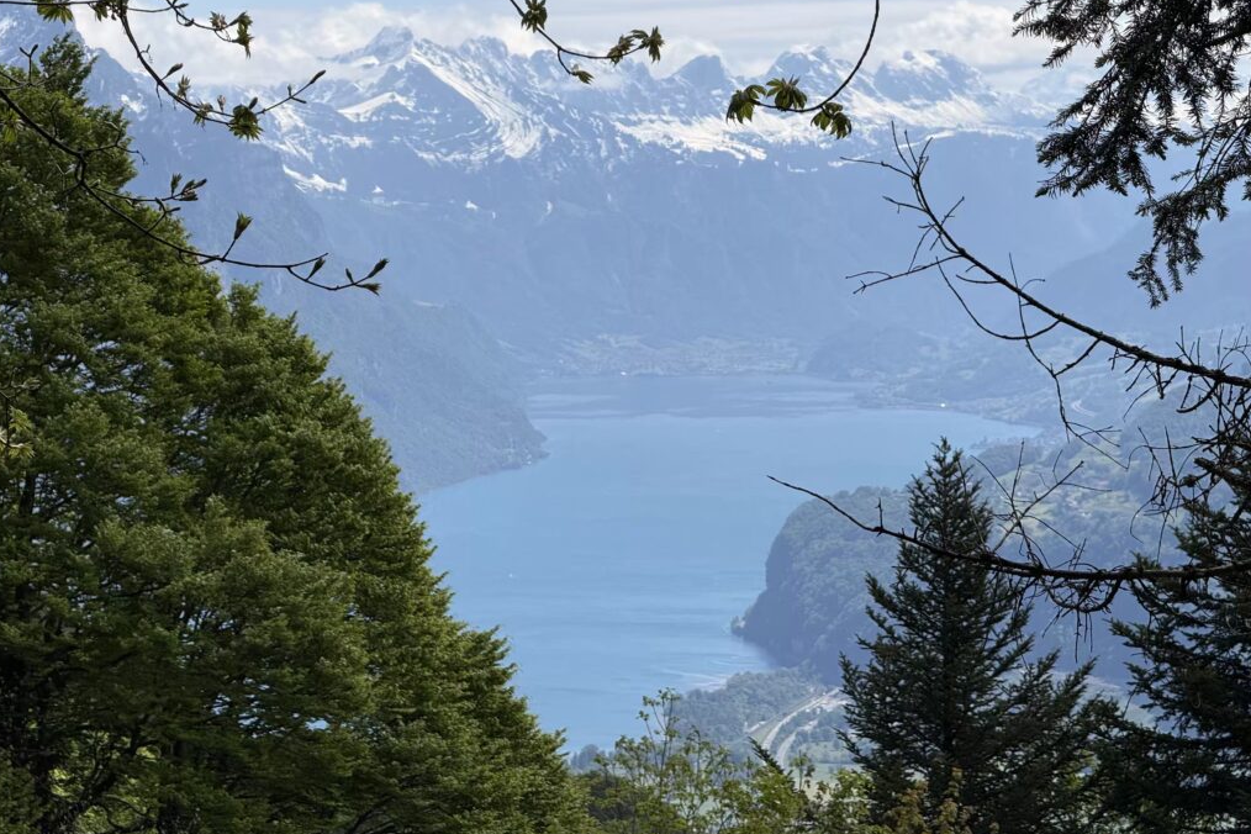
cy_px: 398
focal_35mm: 126
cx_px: 621
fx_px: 4378
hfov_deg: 16.3
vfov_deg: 10.9
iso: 50
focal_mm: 15.66
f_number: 2.8
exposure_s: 1/2439
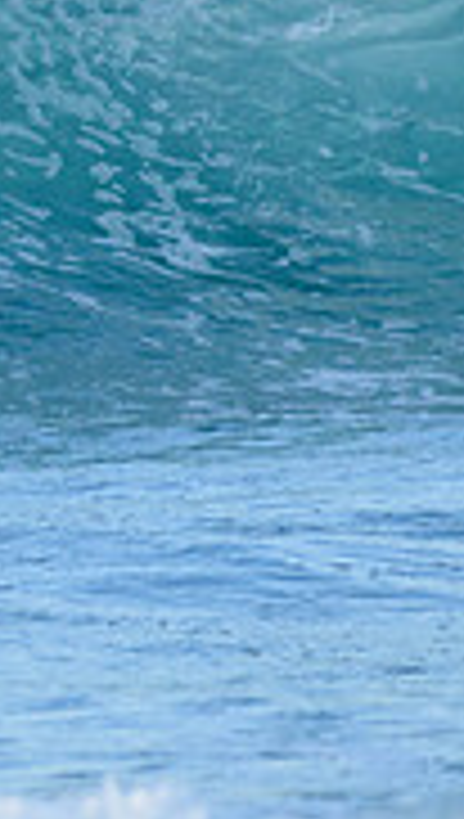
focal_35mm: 2042
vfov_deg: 1.1
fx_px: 44458
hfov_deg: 0.6
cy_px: 121
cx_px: -688
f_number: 5.6
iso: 450
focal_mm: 500
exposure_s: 1/1250
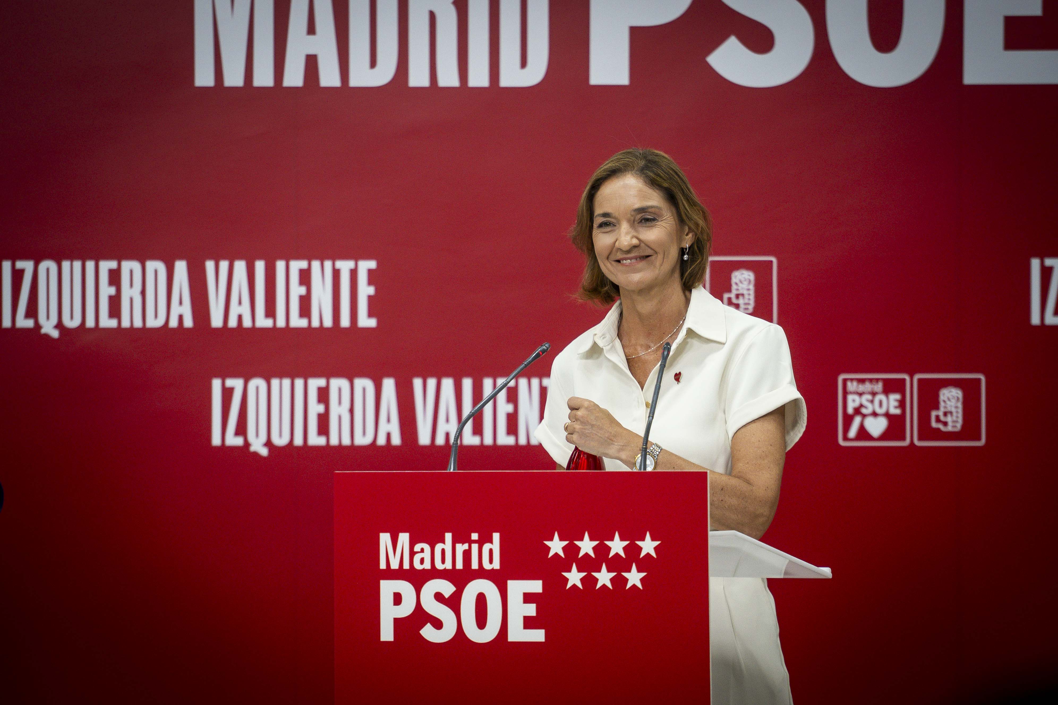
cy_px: 352
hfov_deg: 7.4
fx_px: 8140
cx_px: 529
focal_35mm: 277
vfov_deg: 5.0
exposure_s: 1/320
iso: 800
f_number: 2.8
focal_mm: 185
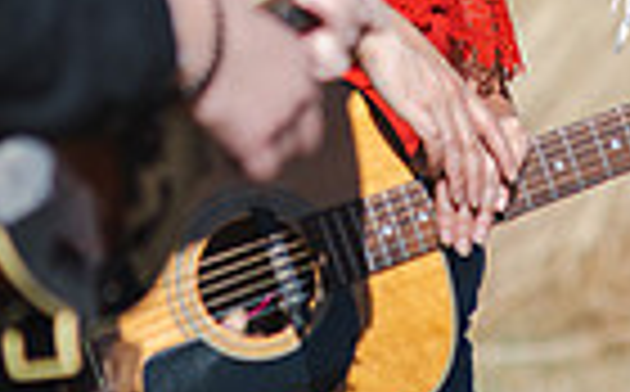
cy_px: -374
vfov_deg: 4.6
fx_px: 4783
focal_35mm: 279
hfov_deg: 7.5
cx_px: 308
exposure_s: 1/2500
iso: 125
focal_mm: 85
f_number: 2.2
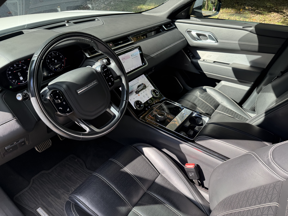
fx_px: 200
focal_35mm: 24
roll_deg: -1.3
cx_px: 144
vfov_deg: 56.8
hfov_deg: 71.6
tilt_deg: -34.8
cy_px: 108
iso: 80
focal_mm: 6.76
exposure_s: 1/358
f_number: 1.78
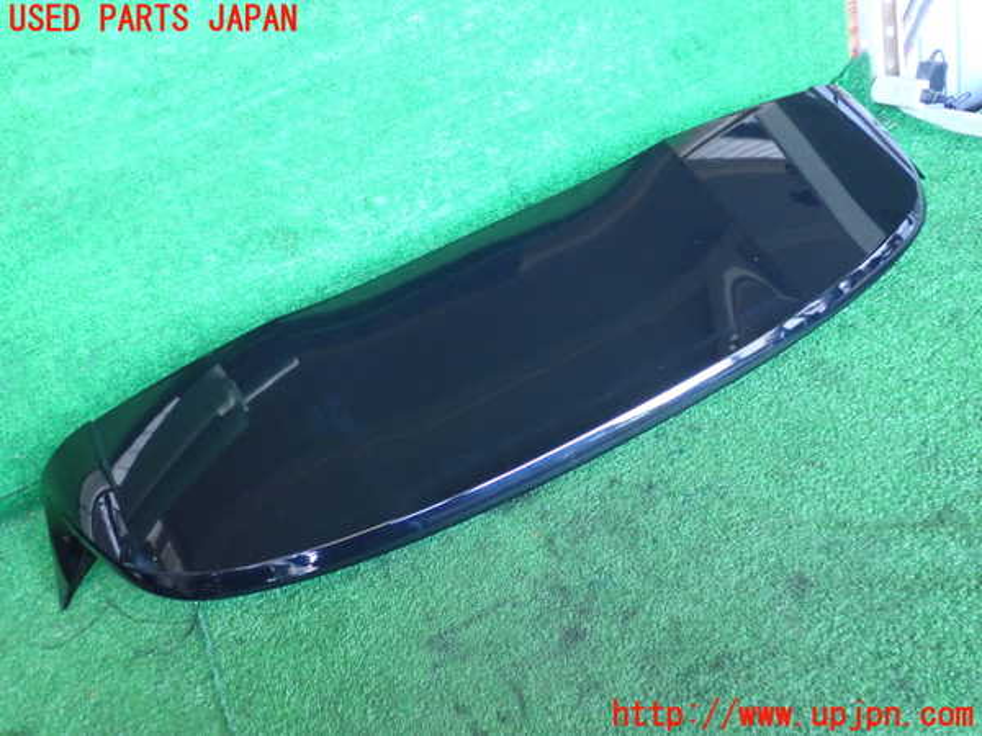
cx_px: 491
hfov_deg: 60.0
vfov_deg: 46.8
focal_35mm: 30
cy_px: 368
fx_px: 851
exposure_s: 1/30
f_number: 2.3
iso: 500
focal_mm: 5.4
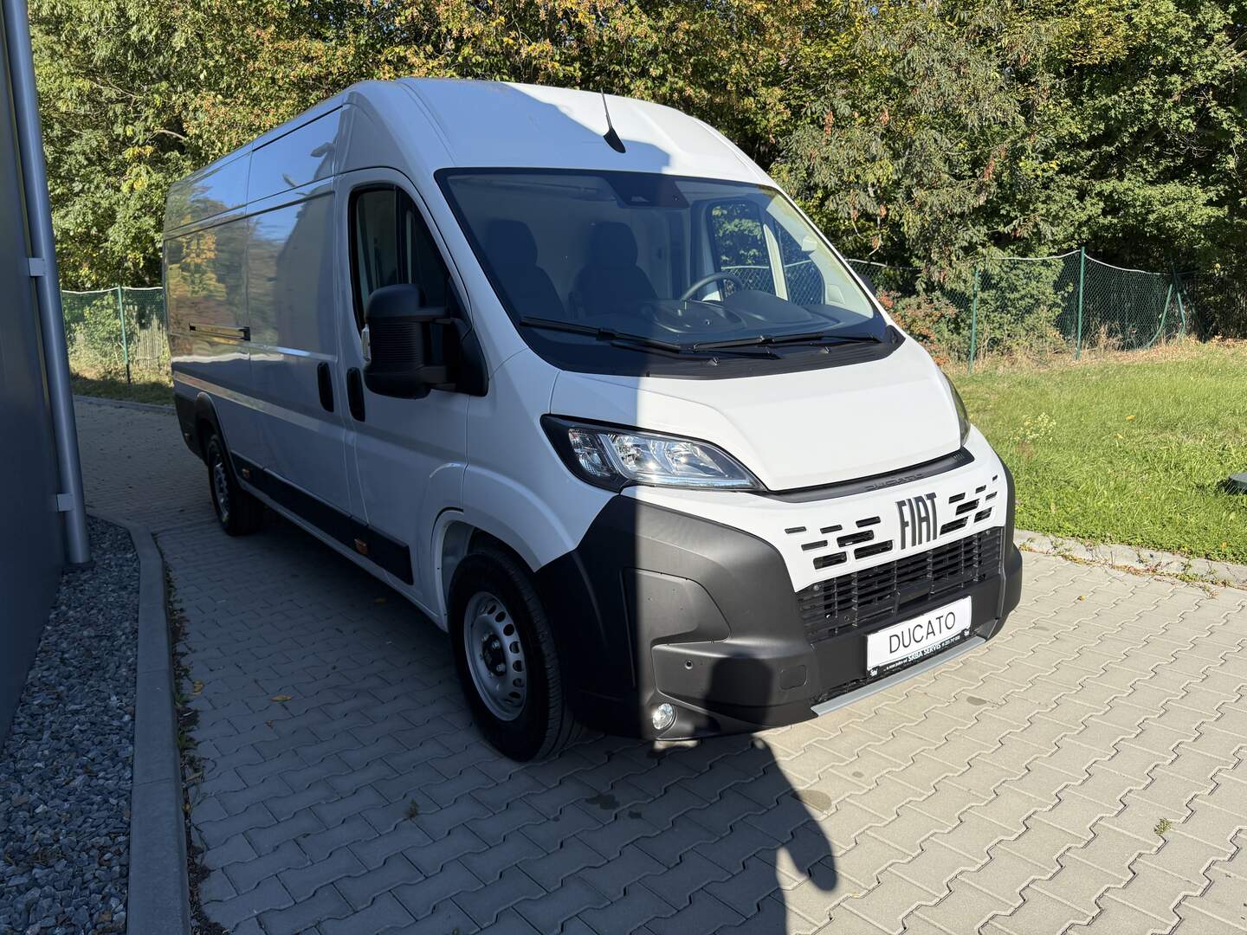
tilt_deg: -7.3
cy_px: 468
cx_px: 624
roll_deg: +1.9
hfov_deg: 71.6
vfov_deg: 56.8
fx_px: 865
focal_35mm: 24
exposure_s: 1/3425
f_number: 1.78
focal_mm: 6.76
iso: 100
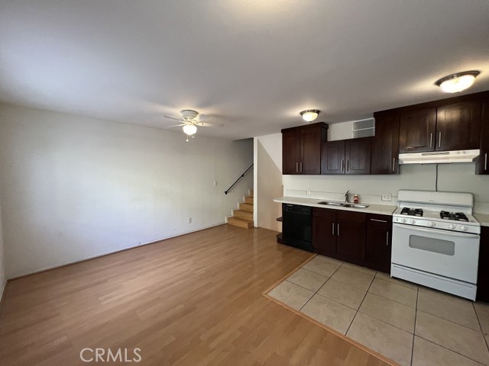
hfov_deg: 106.2
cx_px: 244
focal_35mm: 13
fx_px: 184
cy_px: 183
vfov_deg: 89.9
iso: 250
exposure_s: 1/120
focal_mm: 1.57
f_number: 1.8
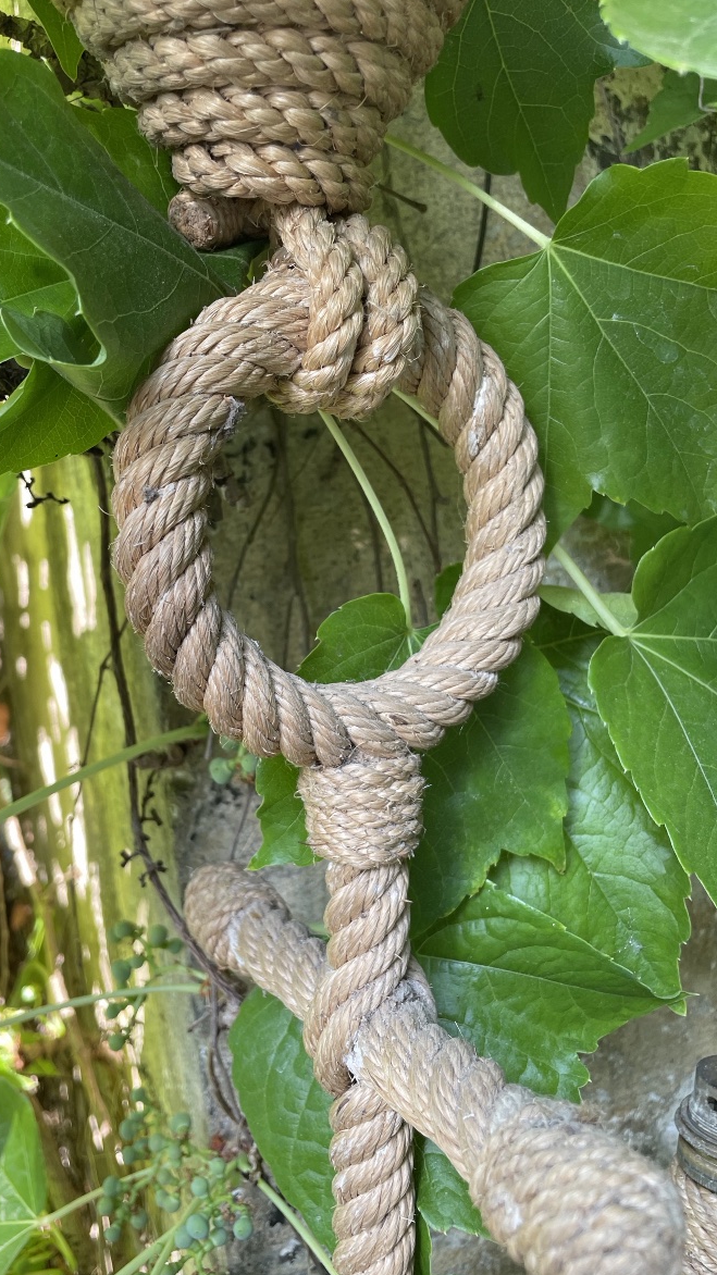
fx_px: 980
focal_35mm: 29
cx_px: 336
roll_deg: +6.0
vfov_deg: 66.1
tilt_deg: -8.1
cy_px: 644
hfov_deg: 40.2
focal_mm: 4.2
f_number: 1.6
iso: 40
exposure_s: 1/121
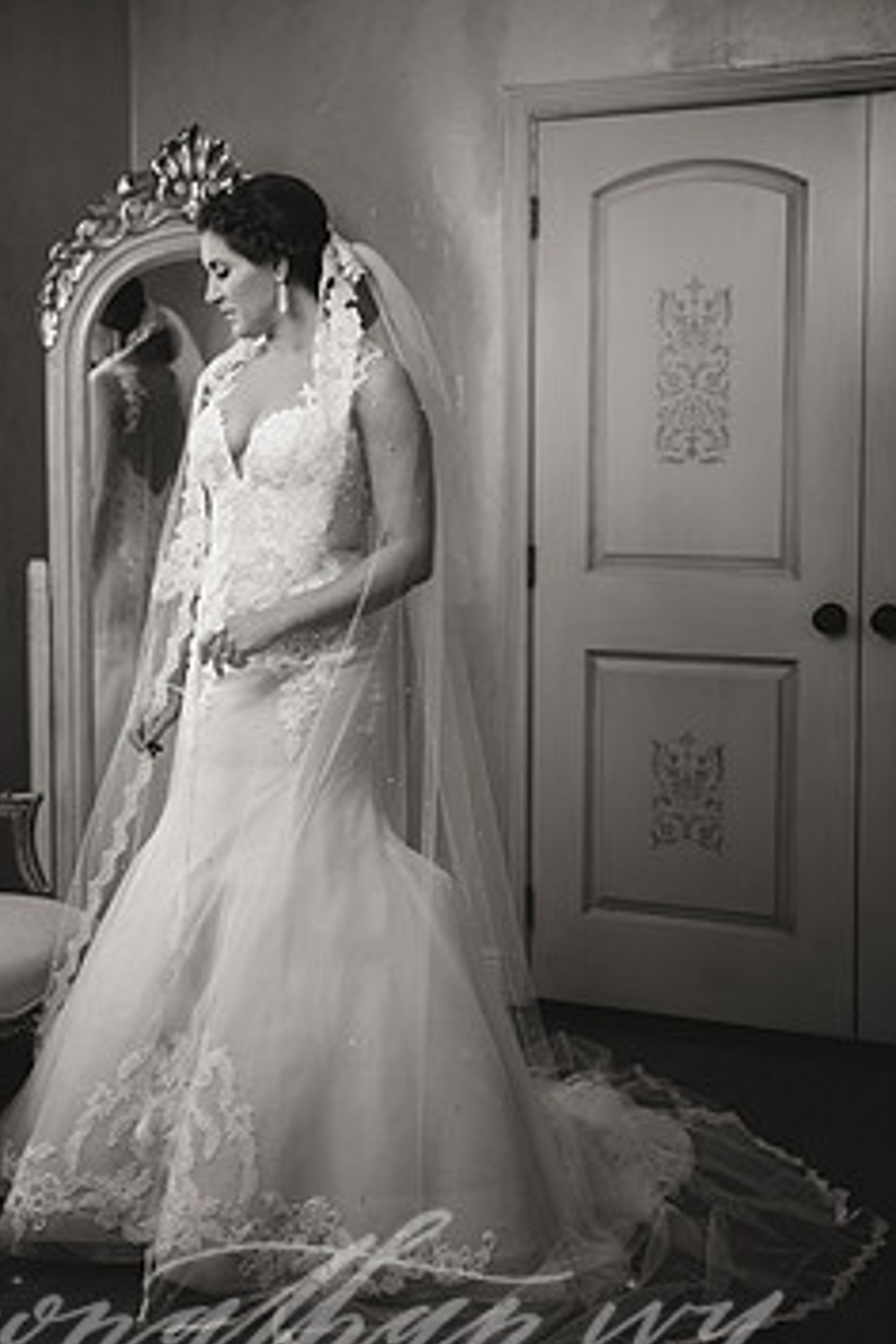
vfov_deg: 32.9
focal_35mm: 61
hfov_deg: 22.2
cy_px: 623
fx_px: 2277
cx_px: 338
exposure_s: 1/160
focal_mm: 48
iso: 1000
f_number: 2.8
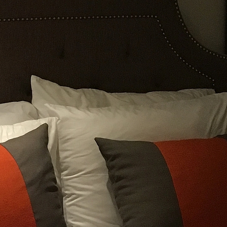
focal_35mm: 131
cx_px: 51
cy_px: 224
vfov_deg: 13.2
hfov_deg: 13.3
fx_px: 972
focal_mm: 4.15
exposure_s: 1/30
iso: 160
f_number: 2.2
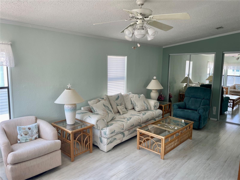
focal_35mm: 26
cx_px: 120
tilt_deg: -8.3
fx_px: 180
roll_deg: -0.3
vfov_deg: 53.1
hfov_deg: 67.3
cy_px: 90
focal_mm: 4.2
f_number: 1.6
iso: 50
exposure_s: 1/121
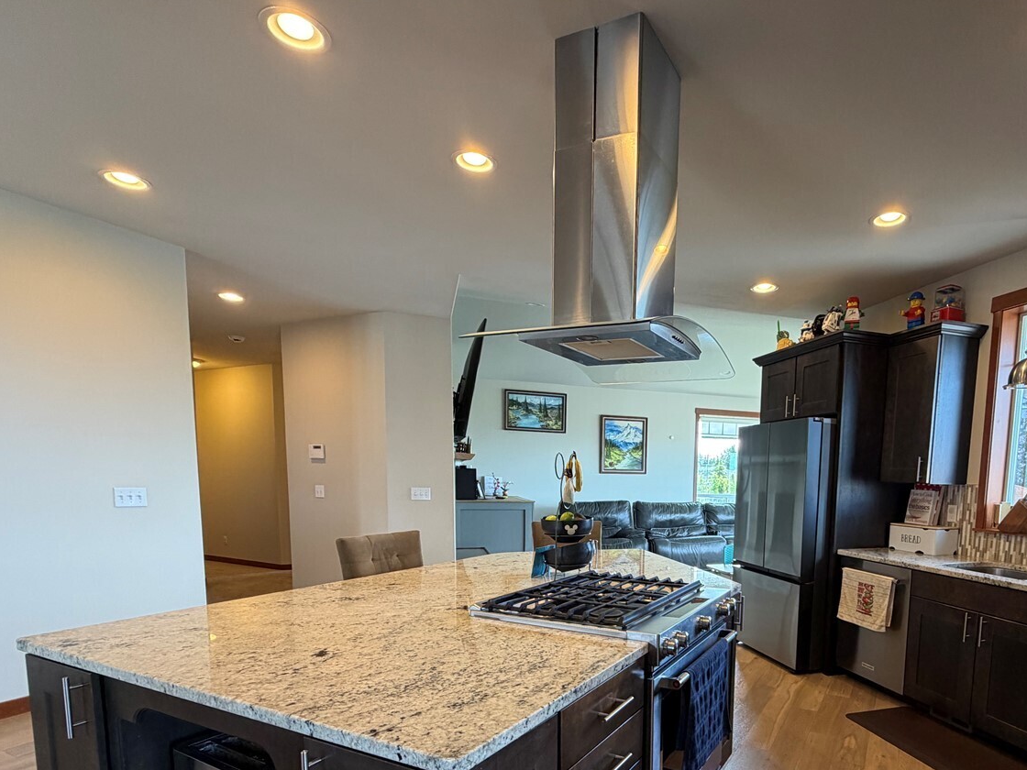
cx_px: 642
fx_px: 593
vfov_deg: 63.4
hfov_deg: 80.2
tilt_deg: -6.2
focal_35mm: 20
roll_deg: -1.2
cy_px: 543
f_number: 2.2
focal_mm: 2.22
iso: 200
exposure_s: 1/60
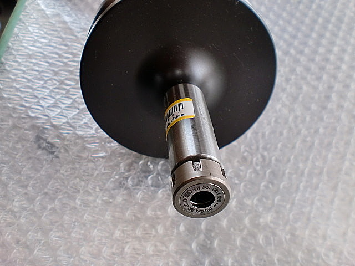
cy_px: 133
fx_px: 359
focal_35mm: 35
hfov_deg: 52.6
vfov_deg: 40.7
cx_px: 178
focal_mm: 6.3
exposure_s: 1/100
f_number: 3.1
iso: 64
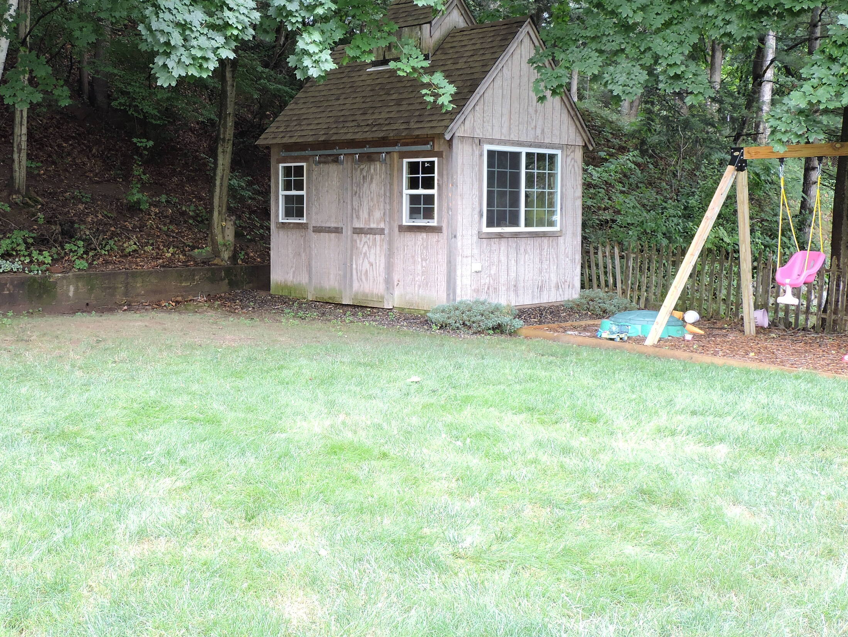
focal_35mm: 42
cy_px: 257
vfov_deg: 34.3
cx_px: 303
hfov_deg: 44.3
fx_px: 1029
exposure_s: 1/30
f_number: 3.1
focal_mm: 5.4
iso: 125
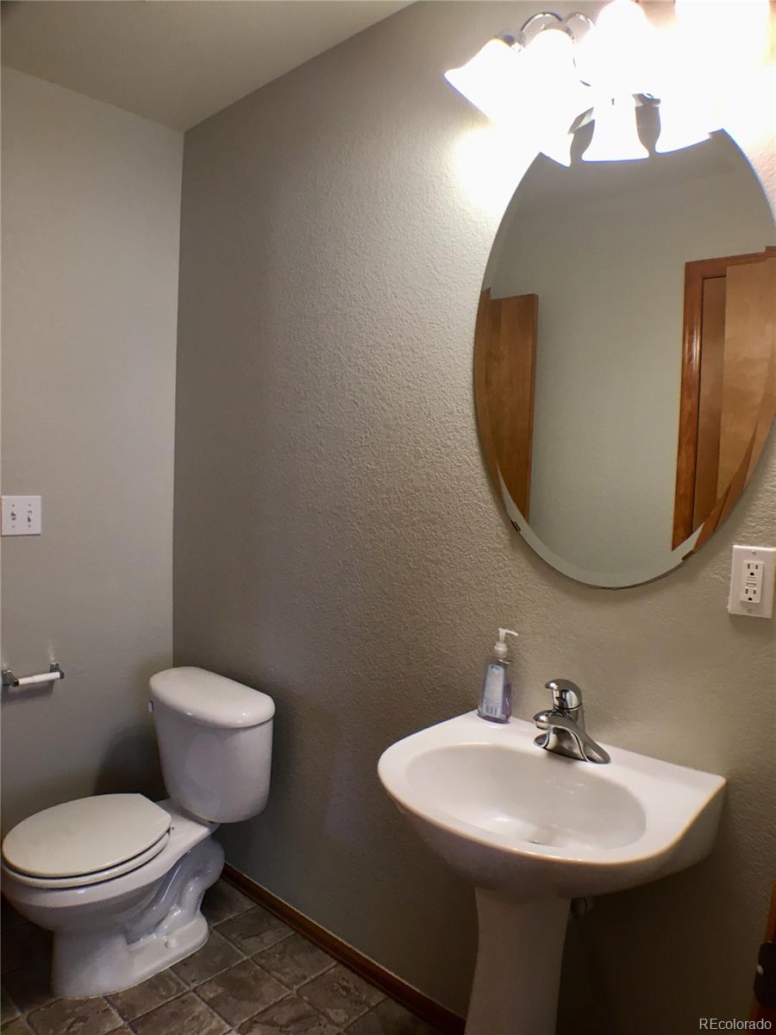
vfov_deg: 61.7
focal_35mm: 29
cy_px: 518
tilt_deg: -6.0
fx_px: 867
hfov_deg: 48.2
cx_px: 388
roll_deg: -2.8
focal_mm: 4.15
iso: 32
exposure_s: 1/30
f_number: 2.2
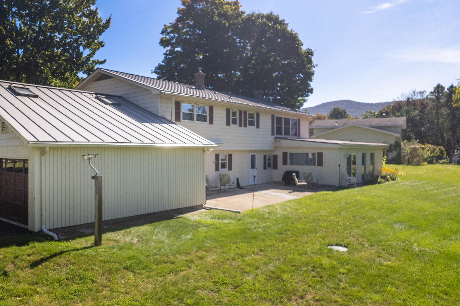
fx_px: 358
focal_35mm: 28
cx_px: 179
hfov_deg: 64.7
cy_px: 147
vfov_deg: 46.4
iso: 100
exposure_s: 1/250
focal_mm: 8.38
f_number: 2.8
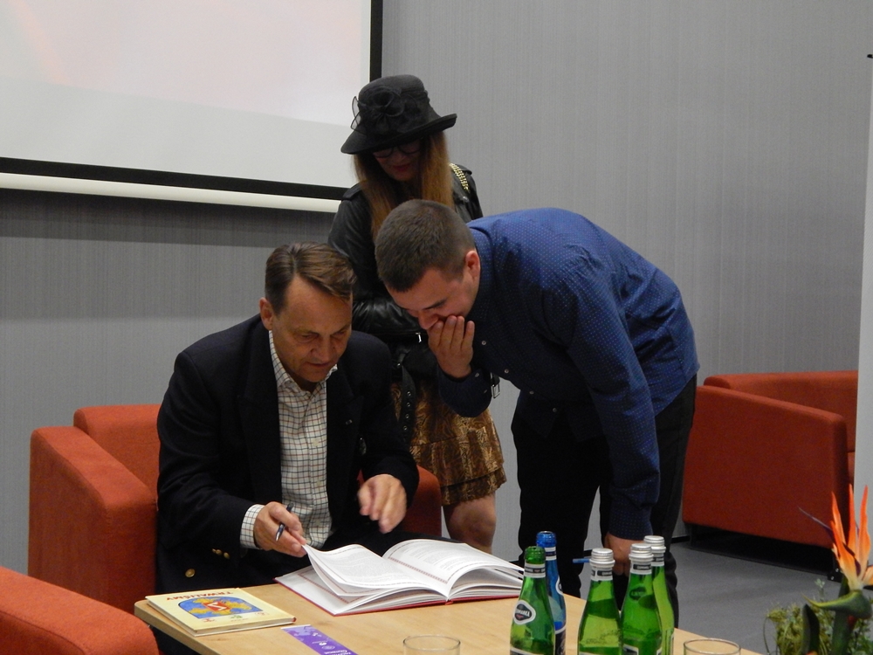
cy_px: 328
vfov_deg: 29.7
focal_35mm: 49
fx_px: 1236
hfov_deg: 38.9
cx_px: 436
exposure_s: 1/100
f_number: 3.7
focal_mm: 8.6
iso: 800
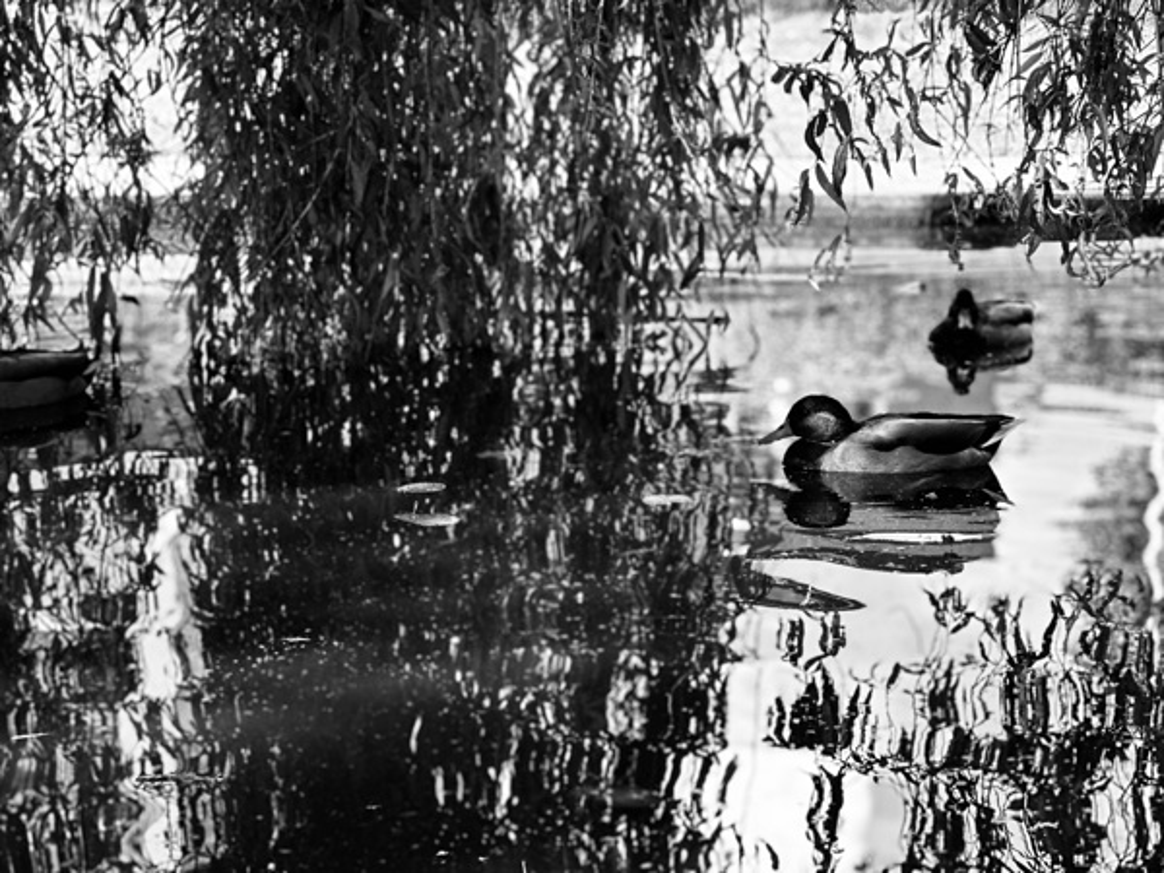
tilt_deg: -9.1
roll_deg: +0.0
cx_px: 582
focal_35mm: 77
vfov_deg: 19.1
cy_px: 436
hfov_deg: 25.3
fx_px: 2589
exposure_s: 1/121
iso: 32
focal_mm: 9
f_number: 2.8
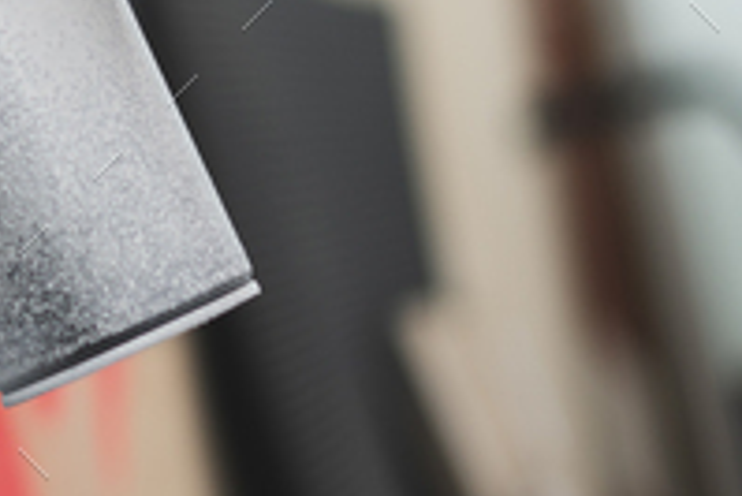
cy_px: -34
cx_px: -97
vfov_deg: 9.2
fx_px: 3053
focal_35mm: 148
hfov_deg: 13.5
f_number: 1.8
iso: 100
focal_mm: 50
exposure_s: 1/80
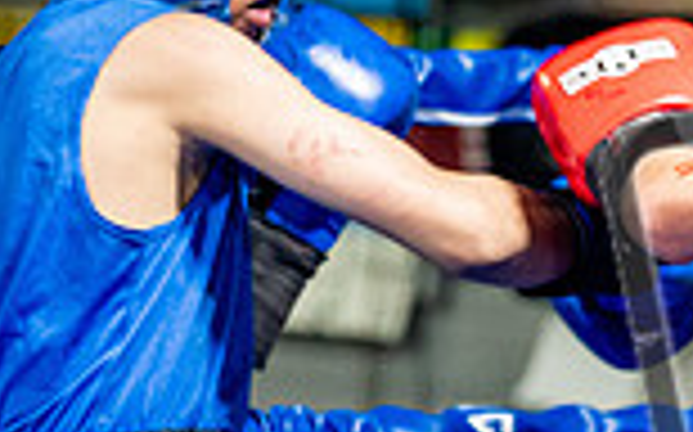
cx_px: 598
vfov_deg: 3.0
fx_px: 8153
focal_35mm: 432
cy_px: 618
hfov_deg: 4.9
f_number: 2
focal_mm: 98
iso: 4000
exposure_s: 1/800
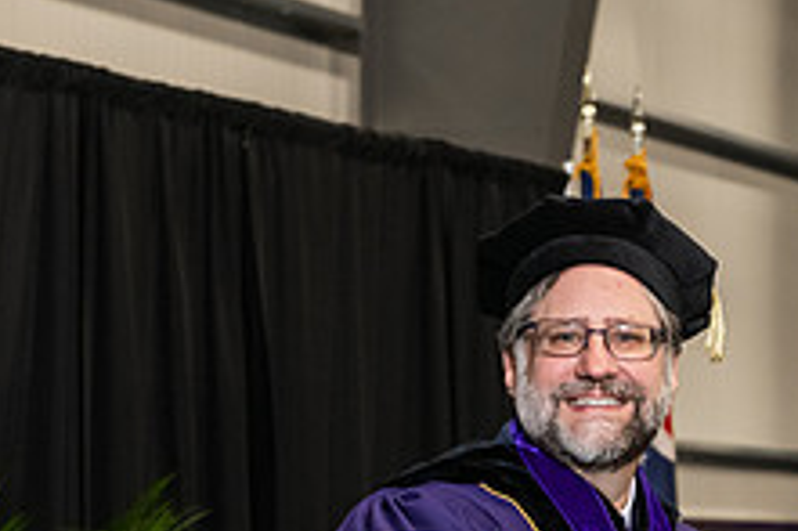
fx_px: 3610
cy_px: 681
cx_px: 769
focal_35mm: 163
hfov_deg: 12.5
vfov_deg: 8.3
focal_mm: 62
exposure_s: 1/200
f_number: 5
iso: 2500
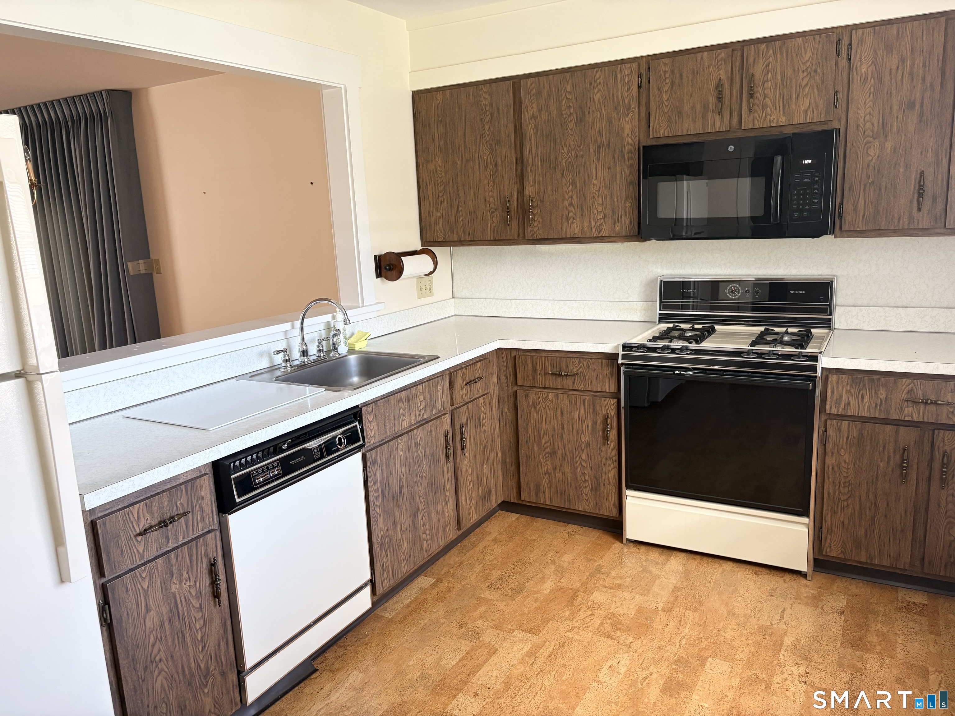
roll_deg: +3.0
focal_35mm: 26
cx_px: 478
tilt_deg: -11.1
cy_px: 358
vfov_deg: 53.1
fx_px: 717
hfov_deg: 67.3
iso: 160
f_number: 1.6
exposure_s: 1/60
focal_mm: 5.96
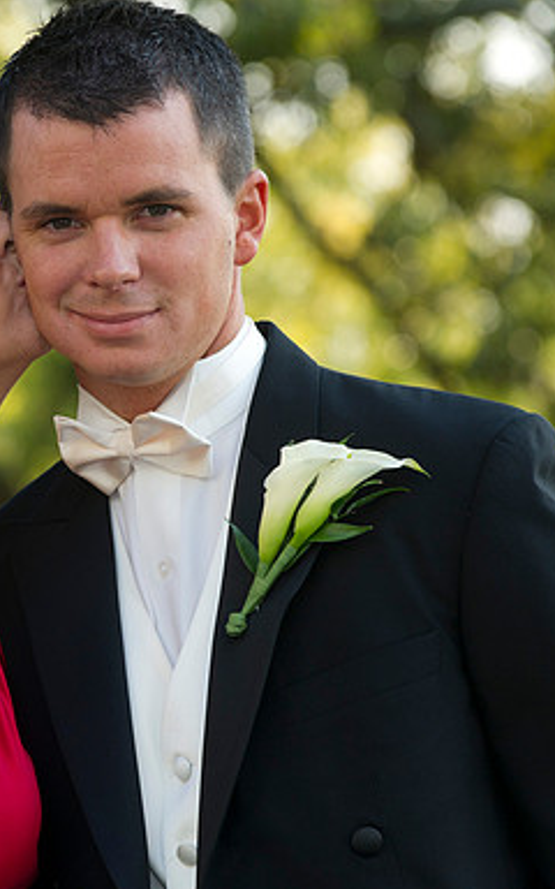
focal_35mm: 308
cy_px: 444
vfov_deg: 6.8
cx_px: 56
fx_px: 7454
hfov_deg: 4.3
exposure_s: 1/125
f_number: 5.6
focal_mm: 200
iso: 320
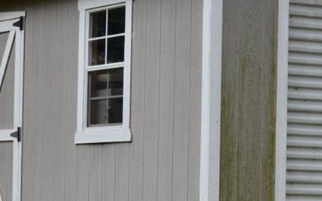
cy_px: 171
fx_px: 1666
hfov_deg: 11.0
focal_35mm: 190
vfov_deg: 6.9
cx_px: 169
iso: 400
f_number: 10
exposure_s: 1/320
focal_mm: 52
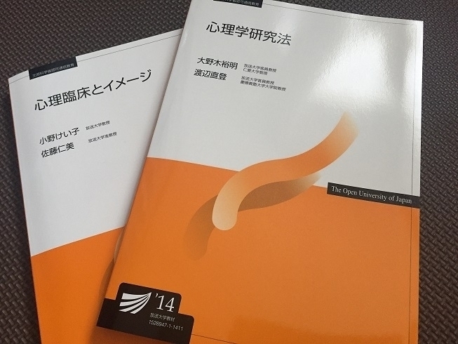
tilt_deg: -68.9
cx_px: 229
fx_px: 384
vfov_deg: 48.2
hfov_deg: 61.7
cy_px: 172
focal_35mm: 29
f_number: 2.2
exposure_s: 1/30
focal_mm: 4.15
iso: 160
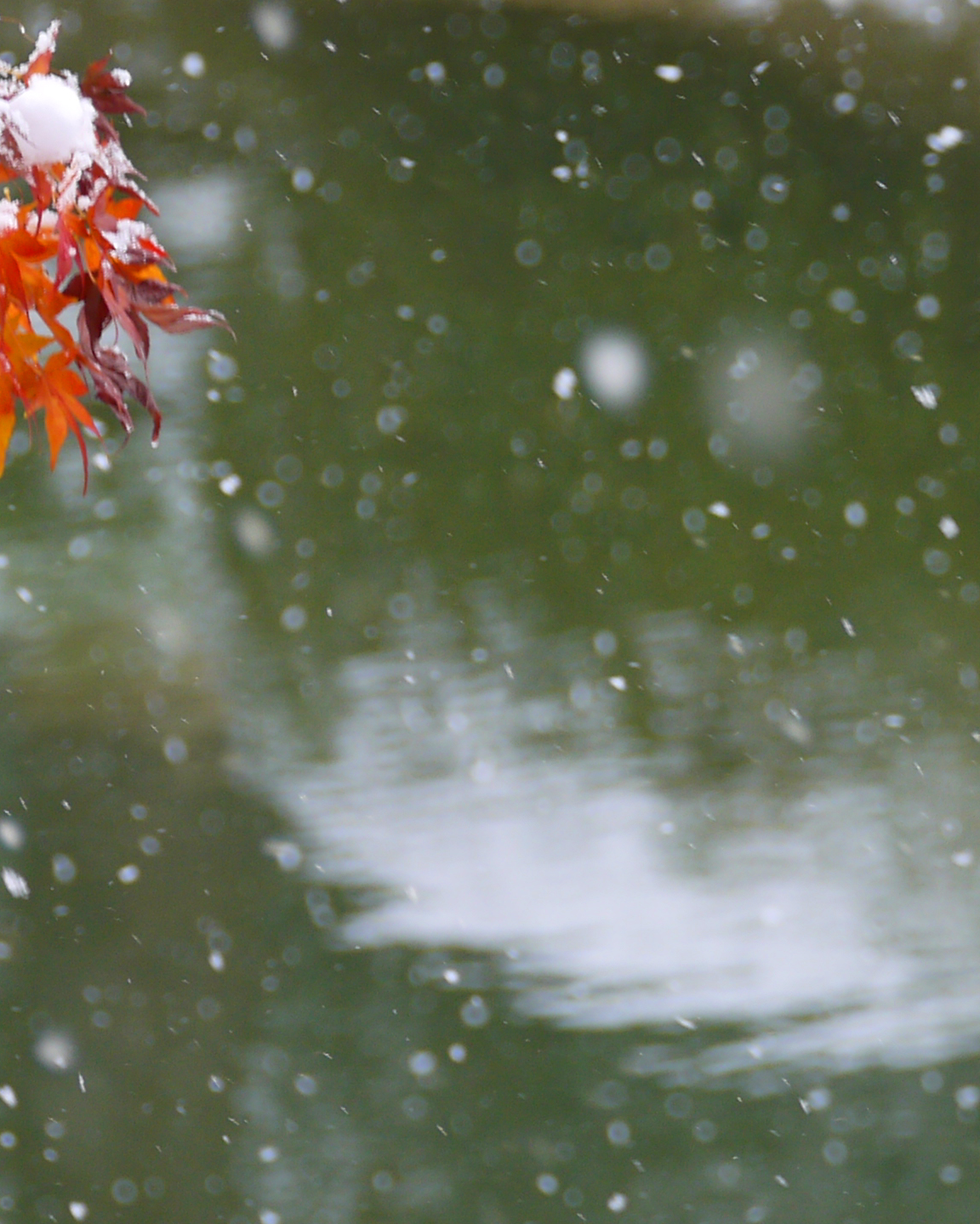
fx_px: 15728
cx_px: -203
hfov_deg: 3.6
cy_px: 791
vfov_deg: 4.5
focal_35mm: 434
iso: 160
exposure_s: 1/200
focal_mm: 80
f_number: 5.1
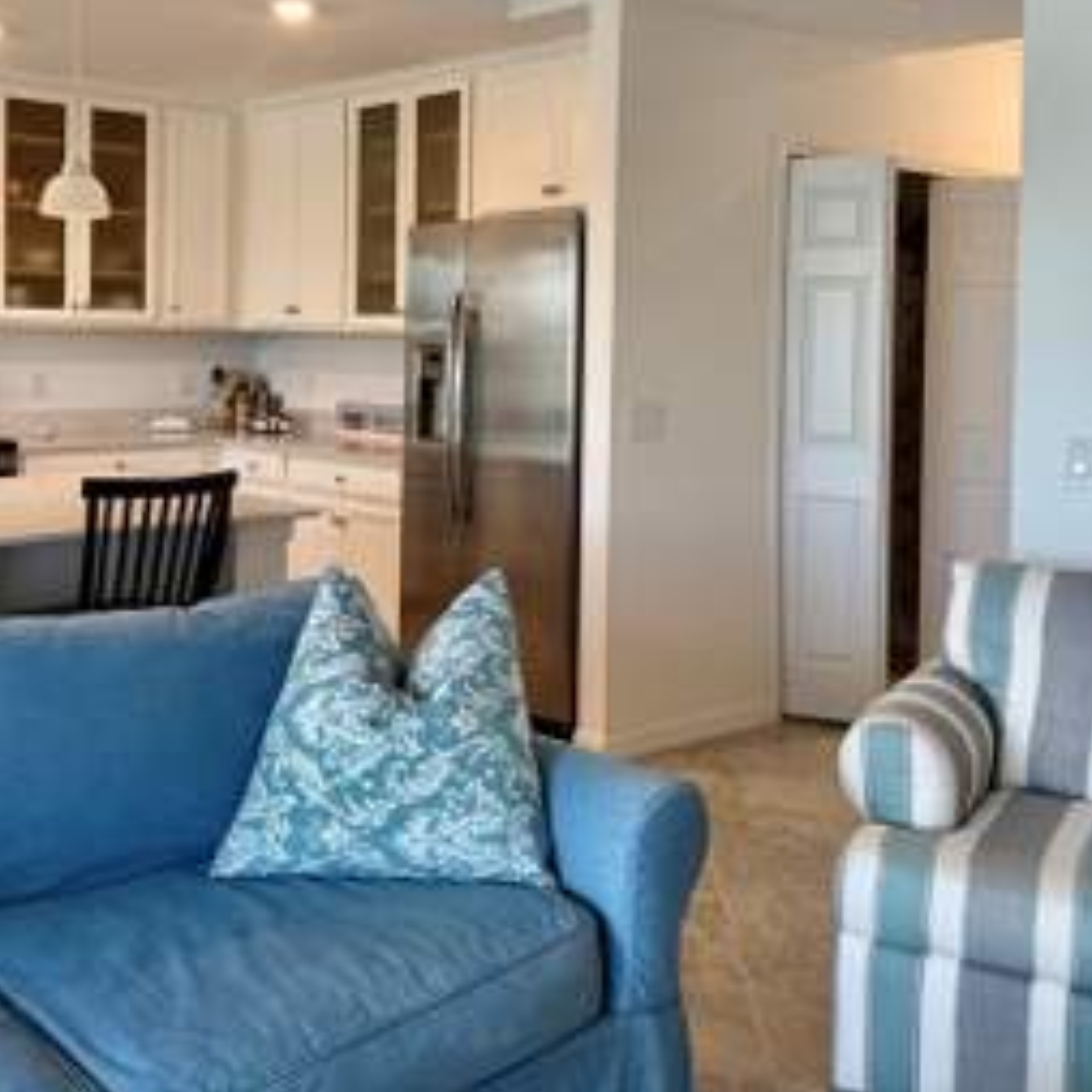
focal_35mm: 40
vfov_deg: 41.3
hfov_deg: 41.5
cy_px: 355
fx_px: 1428
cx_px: 404
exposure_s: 1/120
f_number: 1.78
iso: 160
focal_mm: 6.76
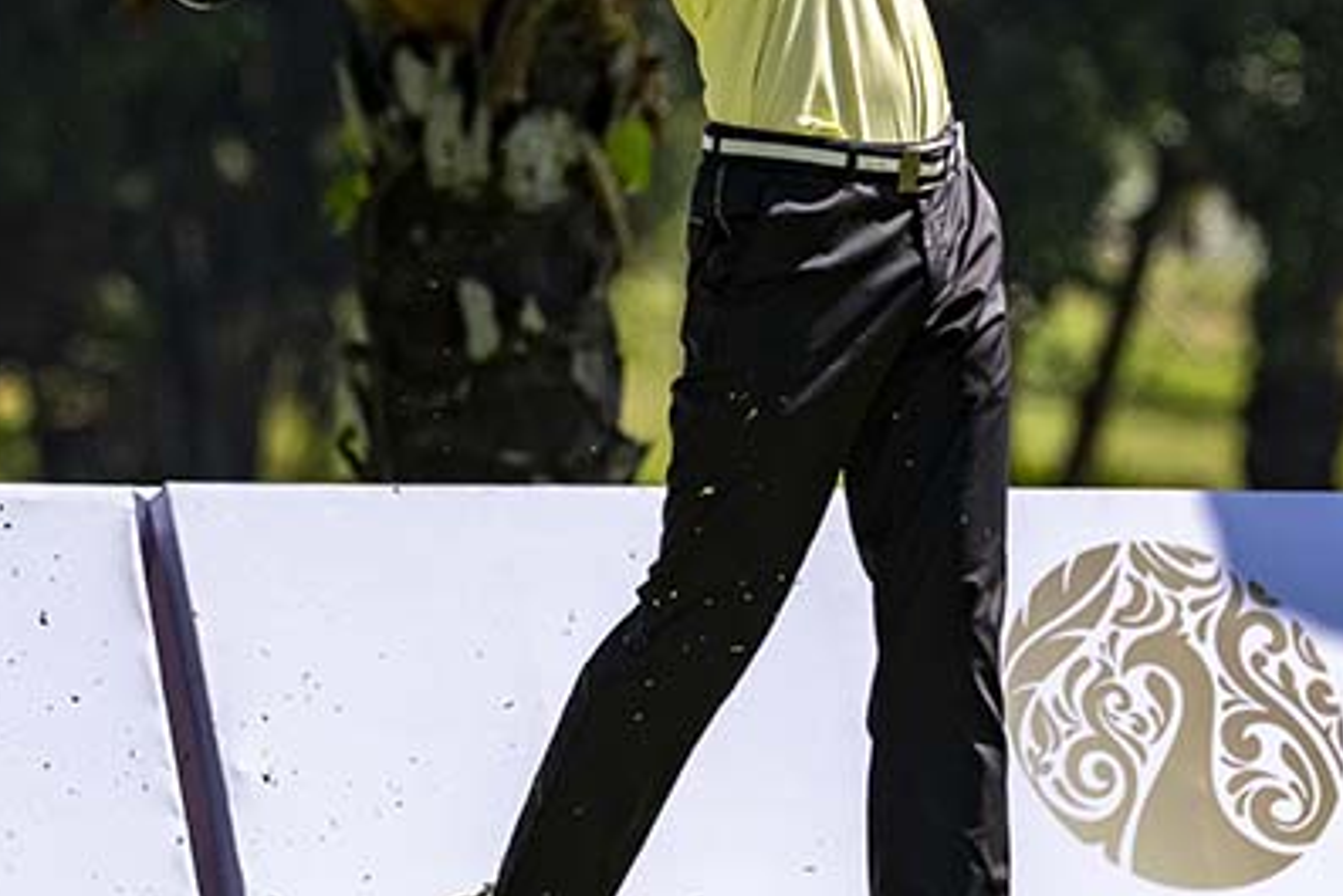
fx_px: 36086
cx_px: 54
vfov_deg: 1.4
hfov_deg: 2.1
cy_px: 149
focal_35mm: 967
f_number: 8
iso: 1100
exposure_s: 1/1600
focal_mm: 400
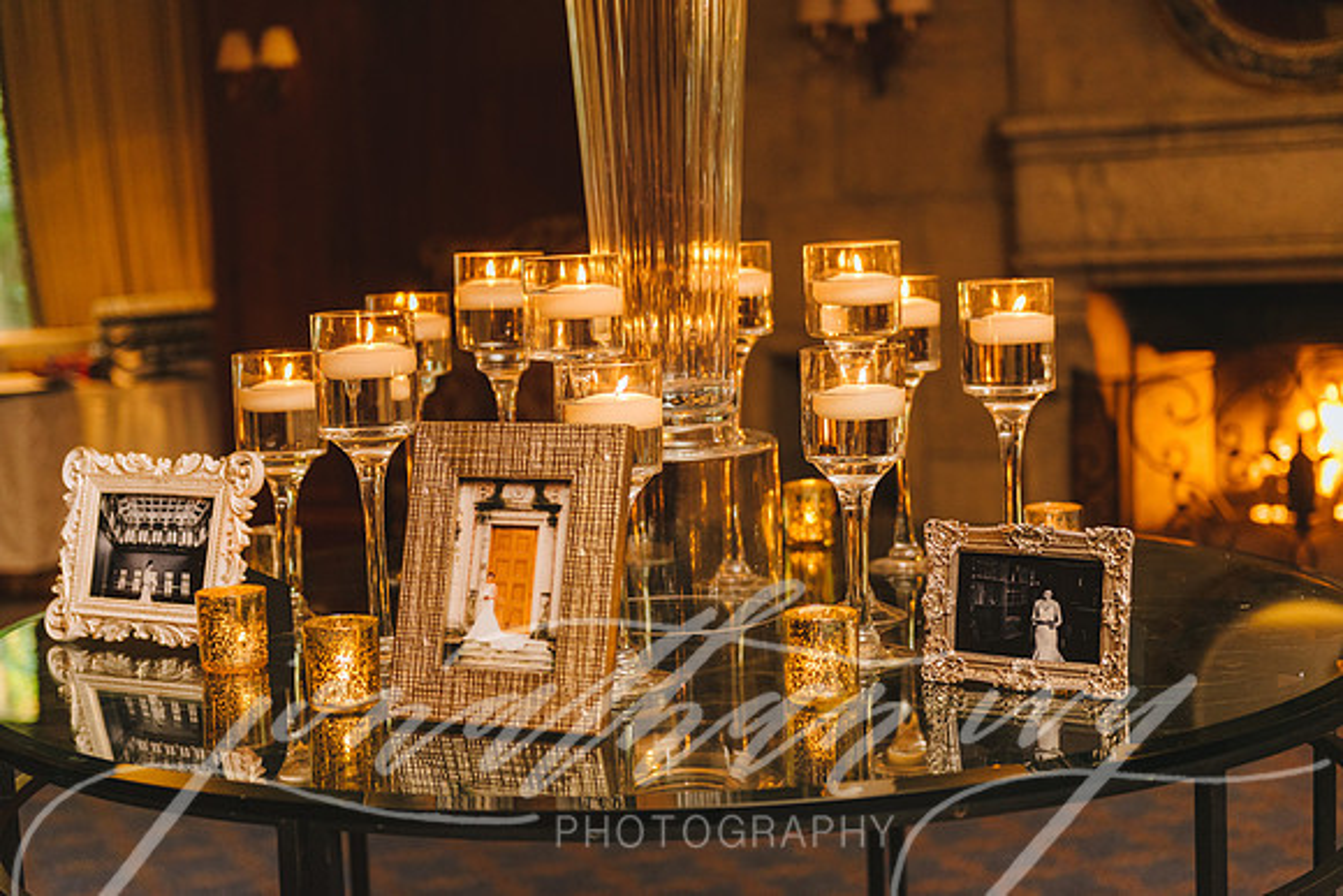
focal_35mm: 56
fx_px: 2090
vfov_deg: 24.2
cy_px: 448
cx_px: 672
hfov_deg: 35.6
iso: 1250
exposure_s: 1/160
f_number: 2.8
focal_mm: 56
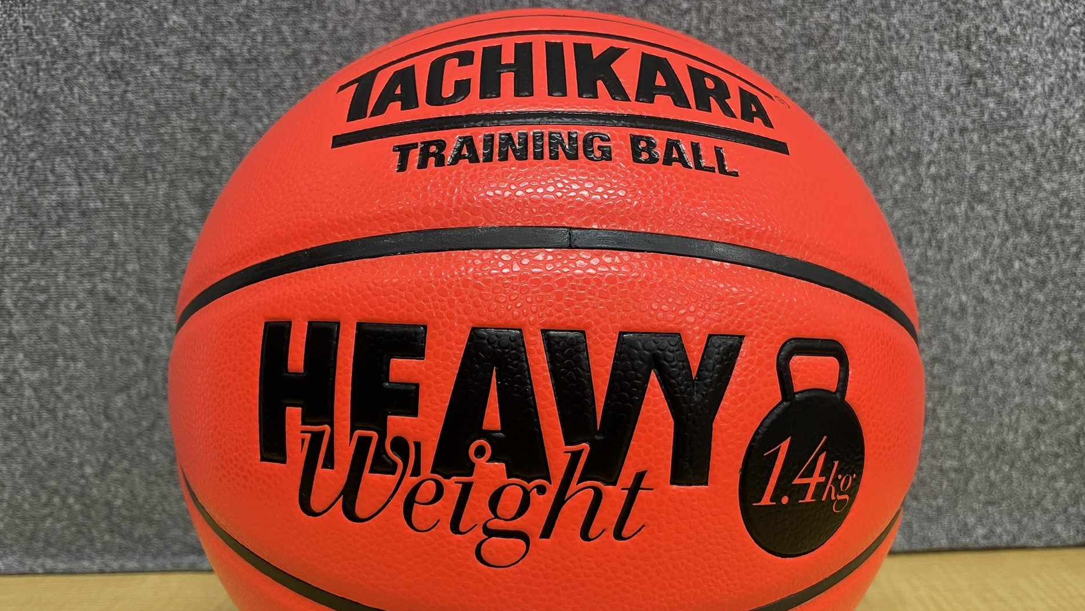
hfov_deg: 66.1
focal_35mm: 29
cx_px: 542
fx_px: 834
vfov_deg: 39.9
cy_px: 386
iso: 125
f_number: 1.6
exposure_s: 1/91
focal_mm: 4.2
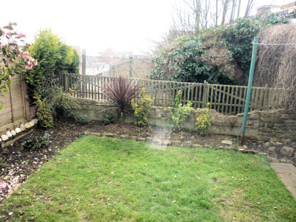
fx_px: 248
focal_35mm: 29
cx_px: 148
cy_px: 111
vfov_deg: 48.2
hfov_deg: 61.7
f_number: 3.3
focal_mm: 5.2
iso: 80
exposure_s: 1/160
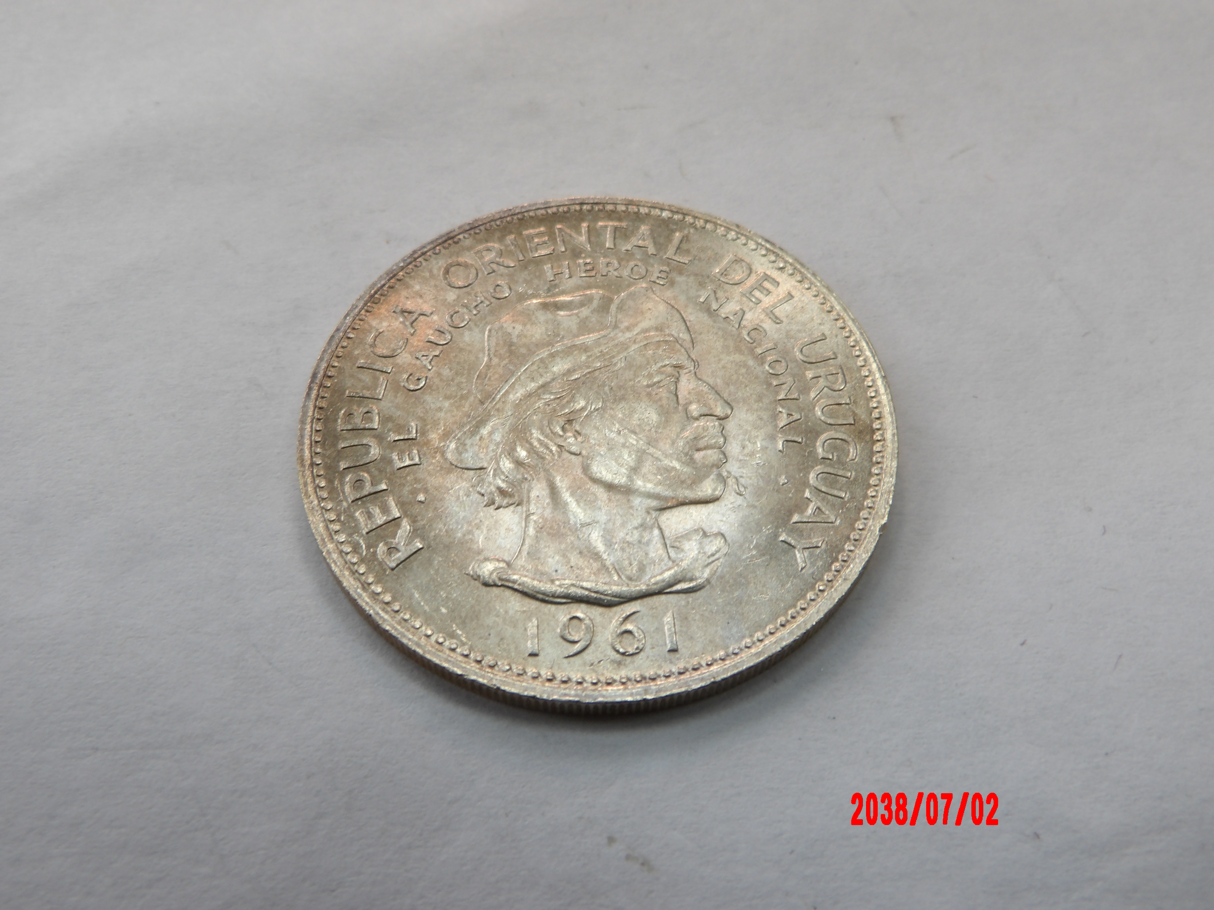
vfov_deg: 41.8
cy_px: 455
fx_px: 1192
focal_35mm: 34
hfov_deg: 54.0
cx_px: 607
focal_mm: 6.2
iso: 100
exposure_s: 1/38
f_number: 4.5
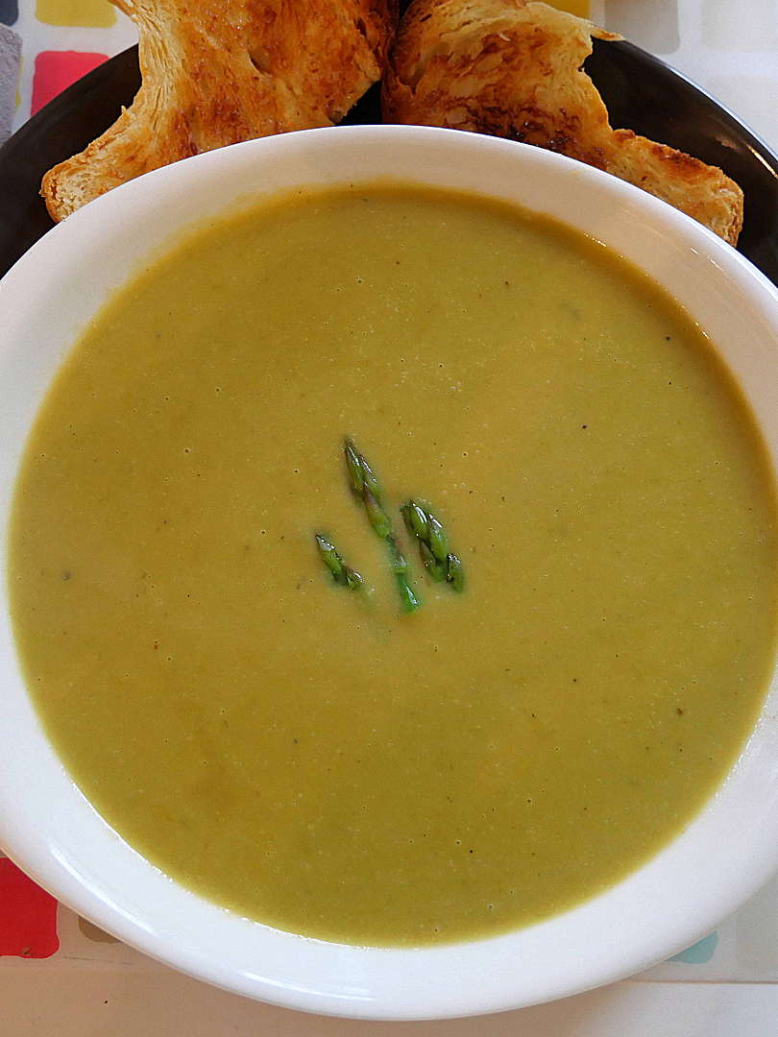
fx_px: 899
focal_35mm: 30
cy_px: 518
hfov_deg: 46.8
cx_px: 389
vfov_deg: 60.0
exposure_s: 1/60
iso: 1250
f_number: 3.7
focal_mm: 15
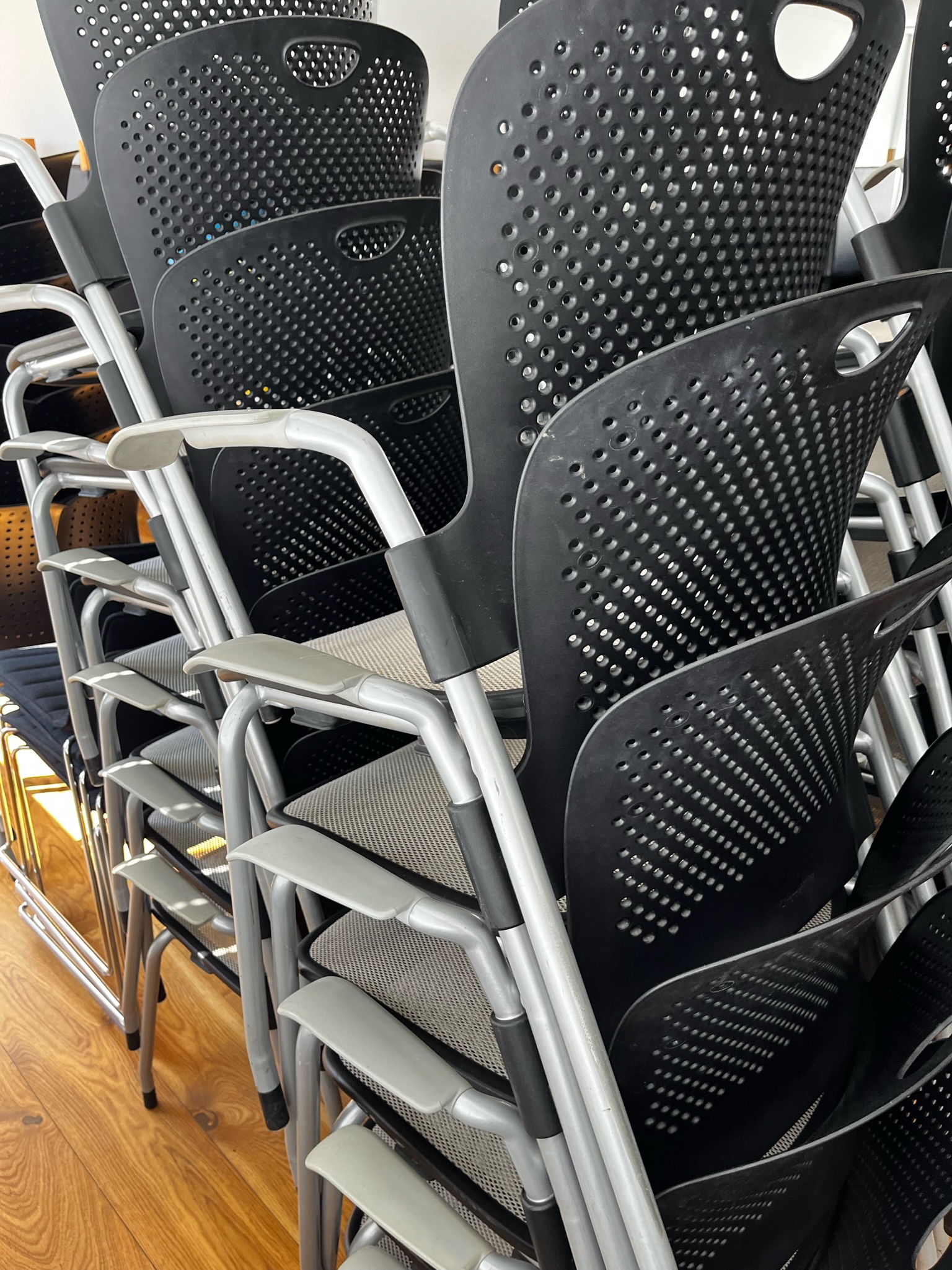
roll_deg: -0.5
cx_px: 476
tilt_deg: -24.6
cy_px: 635
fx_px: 954
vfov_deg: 67.3
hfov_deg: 53.0
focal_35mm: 26
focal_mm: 5.1
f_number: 1.6
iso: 125
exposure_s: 1/112
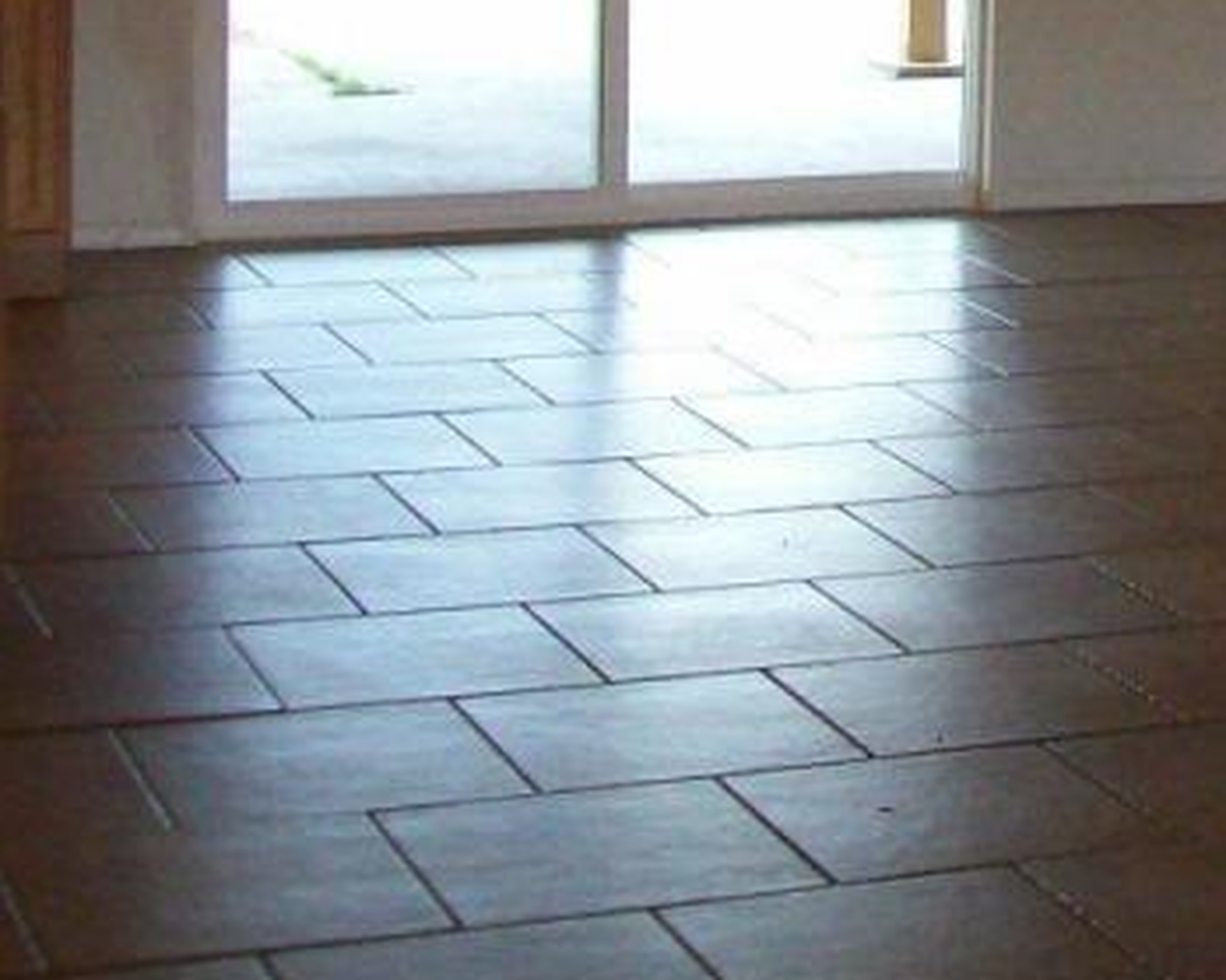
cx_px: 1402
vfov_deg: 14.3
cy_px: -344
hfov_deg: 17.9
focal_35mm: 103
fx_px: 3736
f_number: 2.7
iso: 127
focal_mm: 6
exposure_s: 1/64
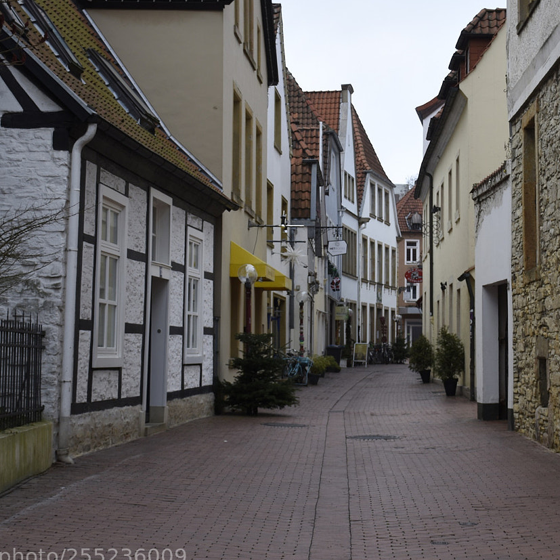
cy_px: 249
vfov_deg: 23.3
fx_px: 1354
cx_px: 374
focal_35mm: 74
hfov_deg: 23.3
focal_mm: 30
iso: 100
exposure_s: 1/125
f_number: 4
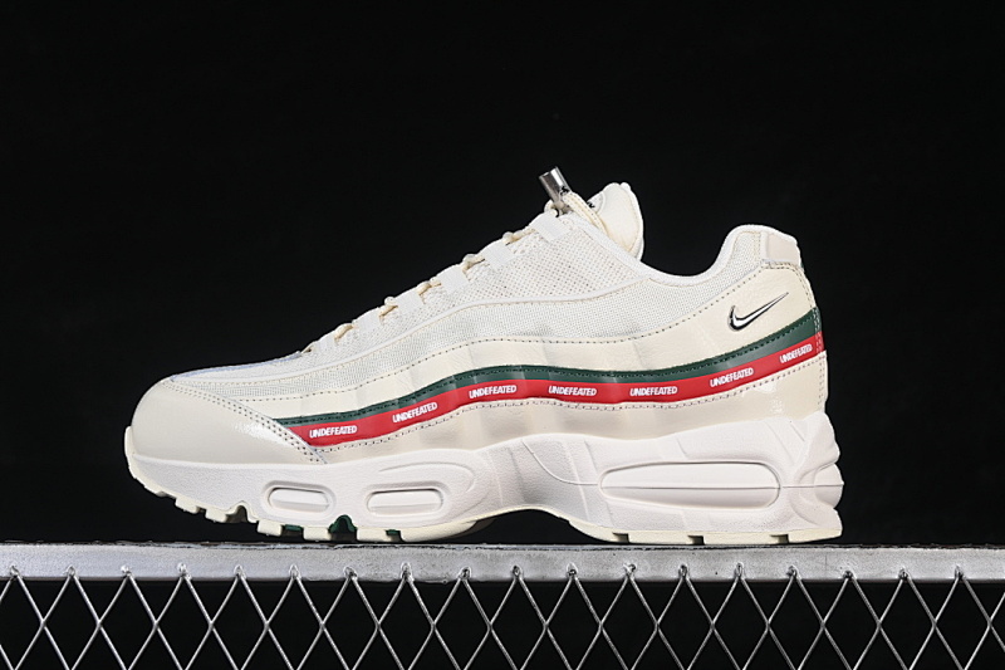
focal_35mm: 75
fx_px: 2093
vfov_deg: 18.2
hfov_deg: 27.0
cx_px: 502
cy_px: 335
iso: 160
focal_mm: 50
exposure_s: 1/80
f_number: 8
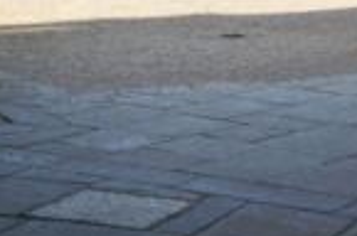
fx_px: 1177
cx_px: 505
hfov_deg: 16.1
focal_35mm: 119
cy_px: -272
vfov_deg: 10.3
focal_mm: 18
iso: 200
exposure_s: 1/20
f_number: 22
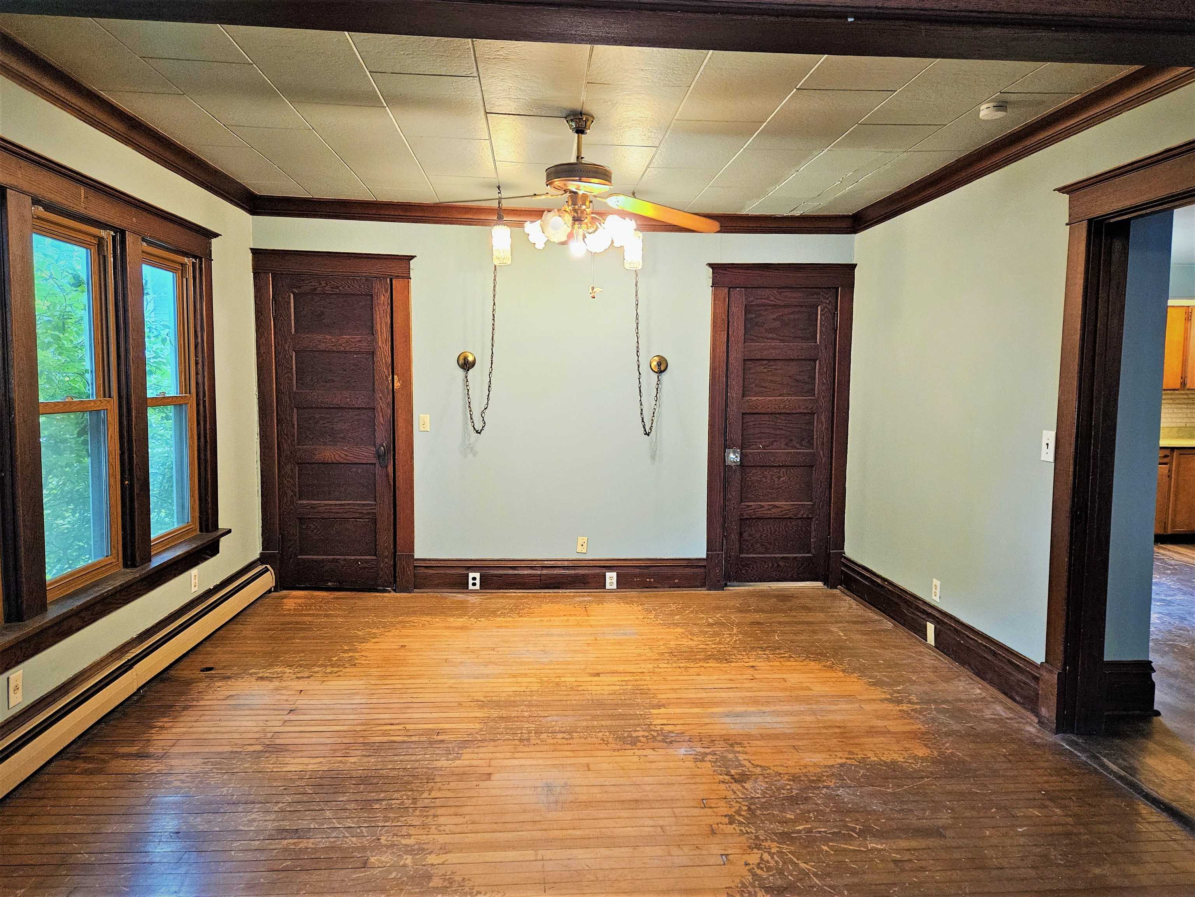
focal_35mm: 23
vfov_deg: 58.9
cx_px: 598
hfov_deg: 73.9
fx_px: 794
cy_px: 448
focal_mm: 5.4
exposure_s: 1/120
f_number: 1.8
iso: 640
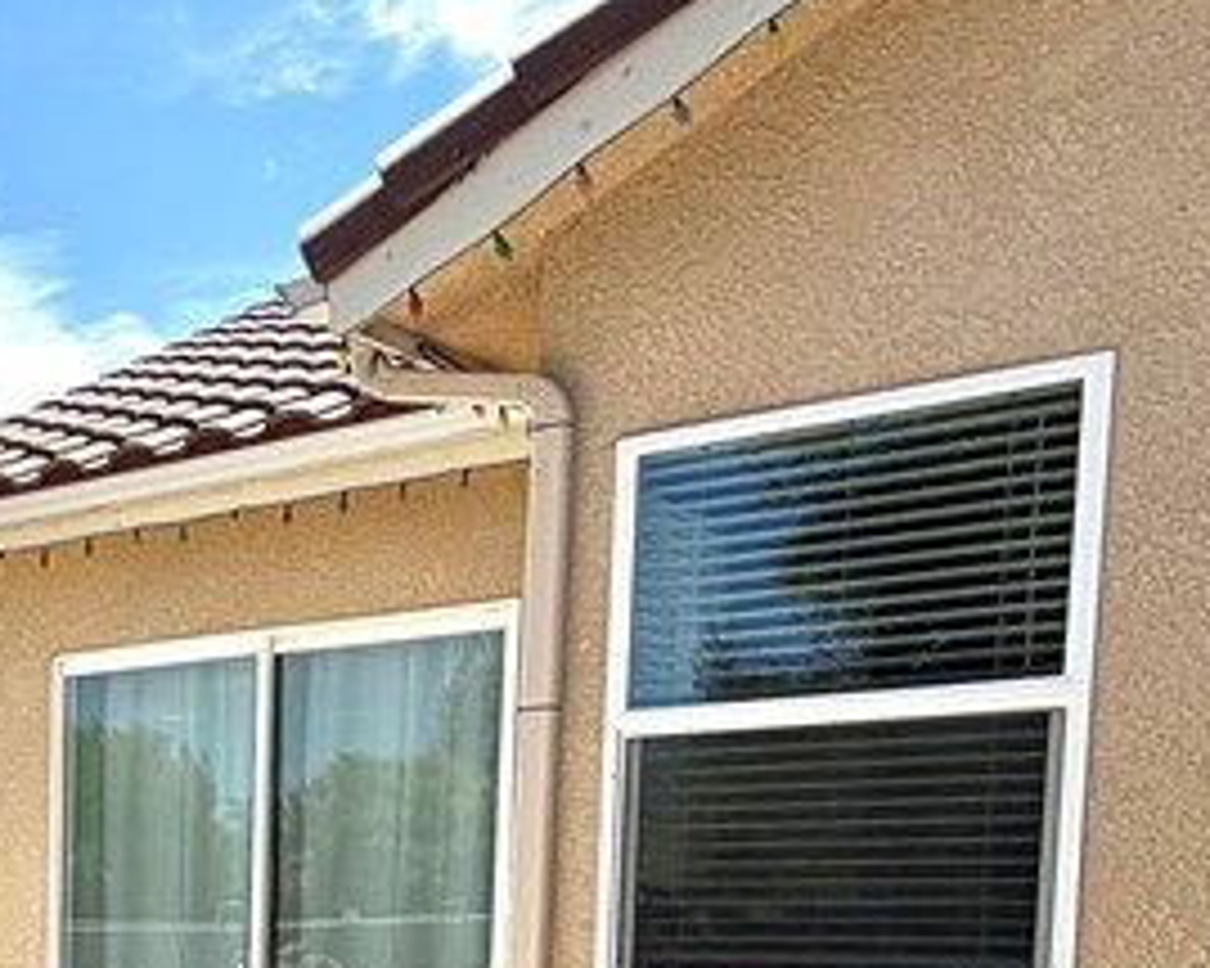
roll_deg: +0.7
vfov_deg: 26.8
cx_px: -531
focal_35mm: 52
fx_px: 1862
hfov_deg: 27.2
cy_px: 1067
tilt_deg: -5.8
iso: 20
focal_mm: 2.22
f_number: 2.2
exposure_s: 1/1235
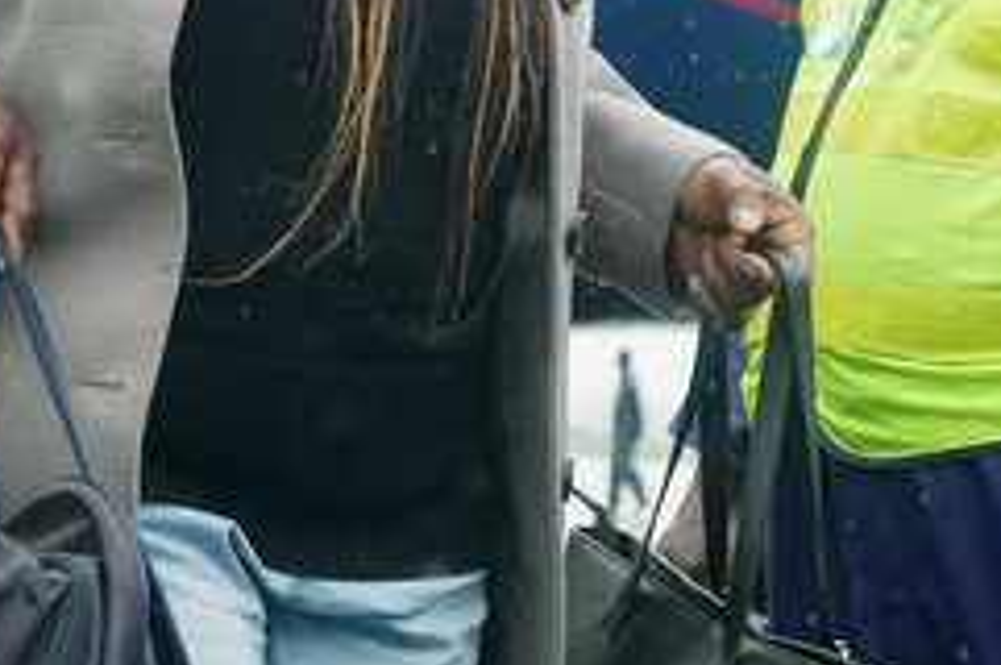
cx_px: 137
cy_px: 241
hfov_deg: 13.7
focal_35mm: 149
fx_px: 4137
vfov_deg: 9.2
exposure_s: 1/1250
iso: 1000
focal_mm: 35
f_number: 3.5
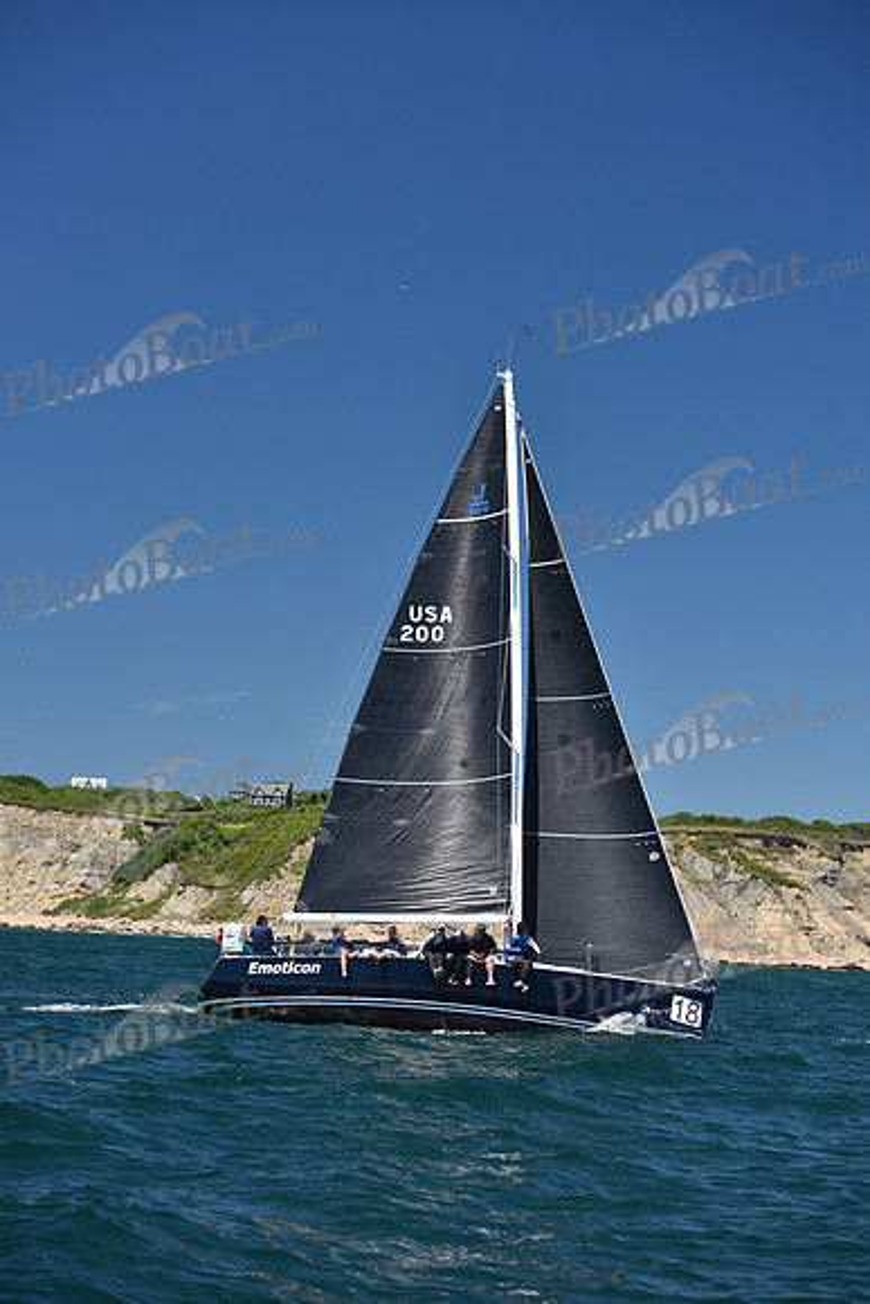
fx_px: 2536
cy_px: 652
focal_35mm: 70
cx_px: 435
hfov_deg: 19.5
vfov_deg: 28.8
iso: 250
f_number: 4.5
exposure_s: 1/800
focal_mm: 70
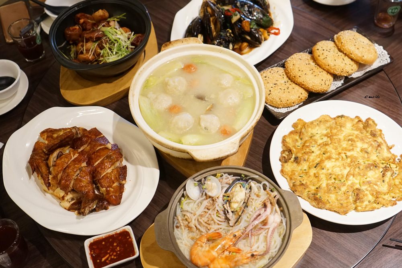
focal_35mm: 34
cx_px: 201
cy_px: 134
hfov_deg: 55.8
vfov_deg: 38.9
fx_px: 380
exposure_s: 1/60
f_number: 4
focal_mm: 34
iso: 2500
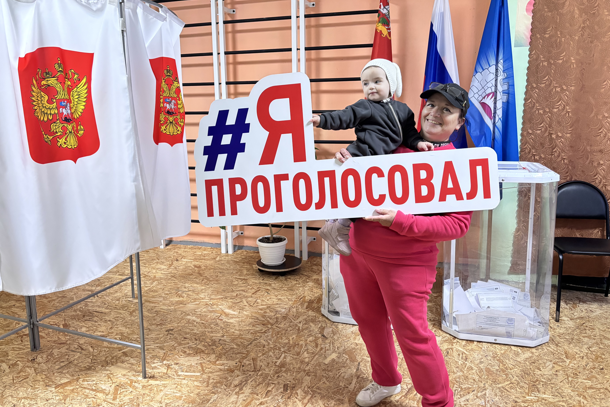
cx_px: 298
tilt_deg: -9.3
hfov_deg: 65.5
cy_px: 183
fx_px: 474
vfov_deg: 46.3
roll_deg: +1.2
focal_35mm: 28
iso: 500
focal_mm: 5.96
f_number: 1.6
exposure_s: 1/60
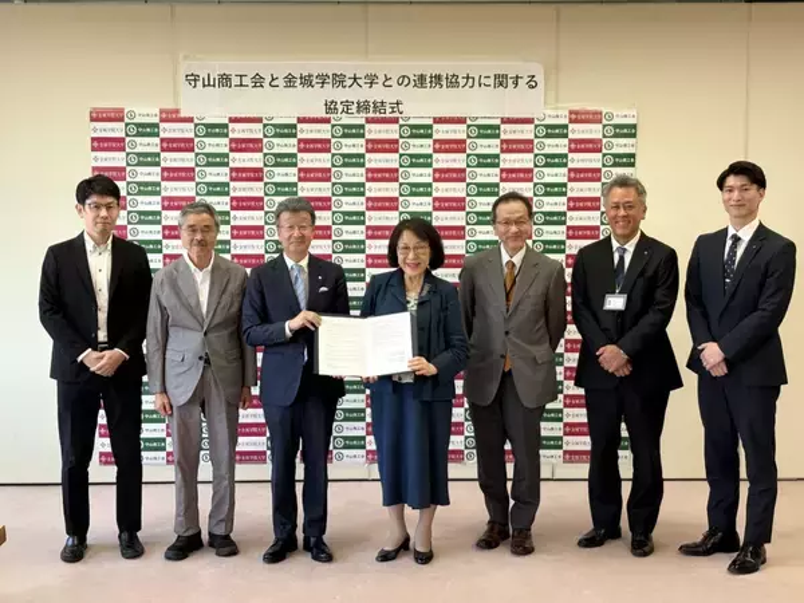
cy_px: 302
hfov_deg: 36.8
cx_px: 402
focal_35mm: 52
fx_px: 1208
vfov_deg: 28.0
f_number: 1.6
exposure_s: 1/120
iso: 64
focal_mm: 5.96
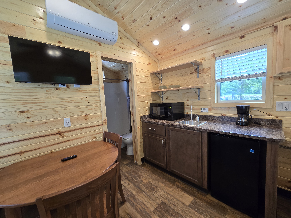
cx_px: 146
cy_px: 109
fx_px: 109
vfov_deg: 89.9
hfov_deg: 106.2
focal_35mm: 13
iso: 100
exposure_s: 1/60
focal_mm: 2.2
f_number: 2.2
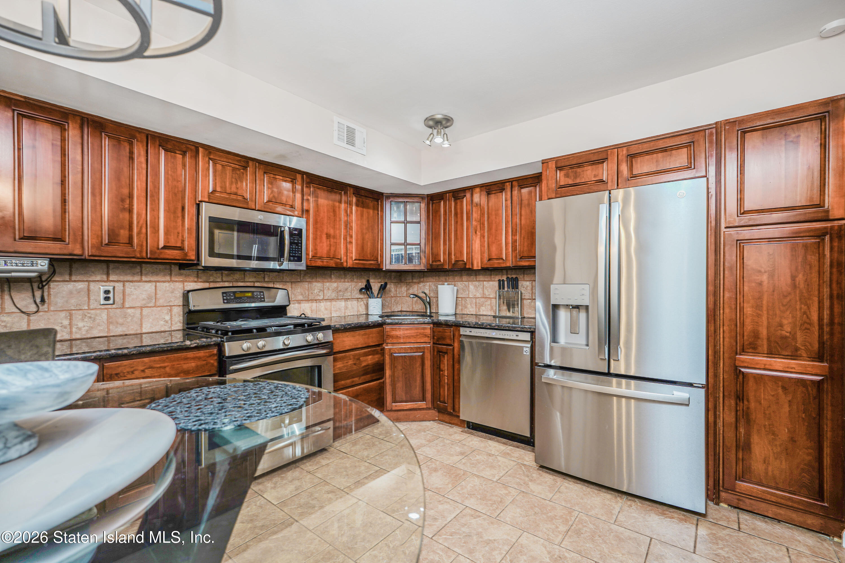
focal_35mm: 16
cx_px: 422
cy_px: 282
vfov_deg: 73.7
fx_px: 376
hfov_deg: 96.7
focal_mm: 16
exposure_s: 1/15
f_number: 4
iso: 64
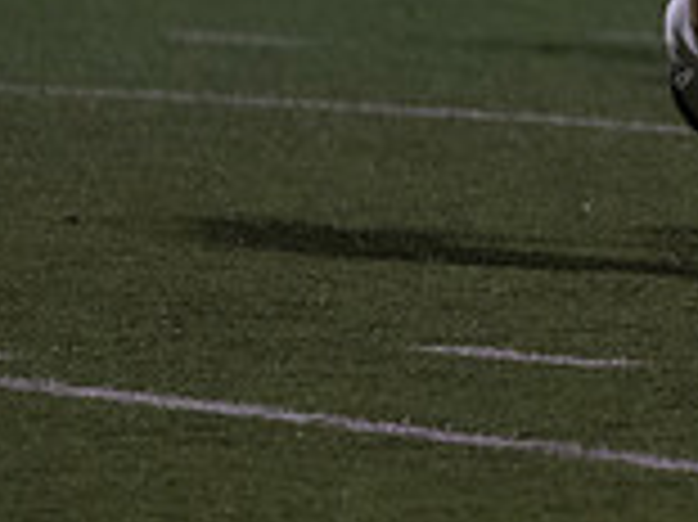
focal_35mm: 1072
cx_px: 1517
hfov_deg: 1.8
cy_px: -530
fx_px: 21599
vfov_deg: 1.4
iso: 4000
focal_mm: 200
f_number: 2.8
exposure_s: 1/1000
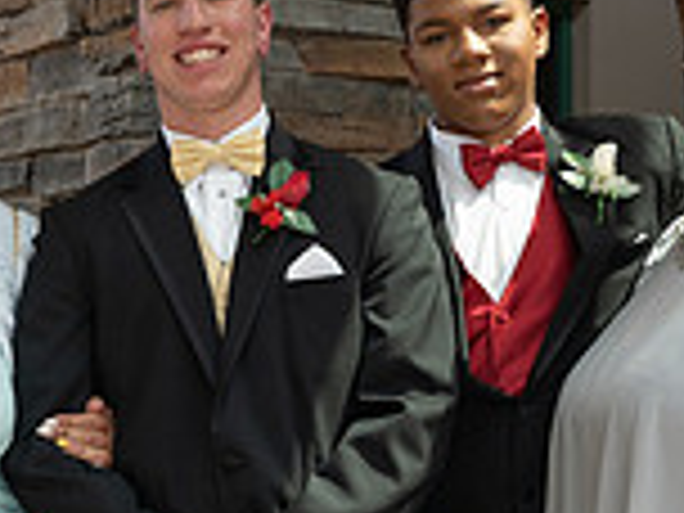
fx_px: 1838
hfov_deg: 20.9
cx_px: 173
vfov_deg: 15.8
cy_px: 418
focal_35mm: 93
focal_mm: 24
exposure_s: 1/160
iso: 320
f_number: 6.3
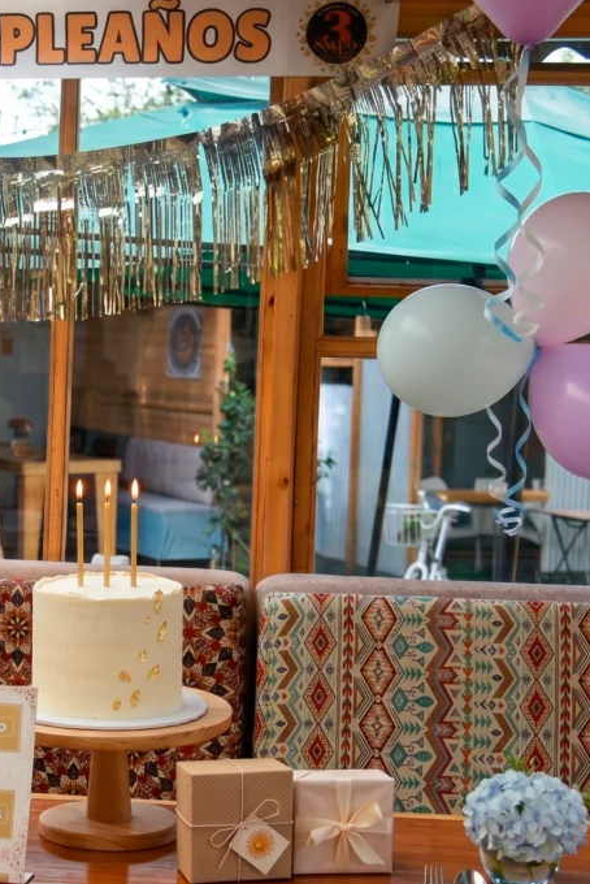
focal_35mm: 128
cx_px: 6
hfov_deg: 10.6
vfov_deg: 16.0
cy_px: 443
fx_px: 3143
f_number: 8
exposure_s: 1/1000
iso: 400
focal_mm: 85
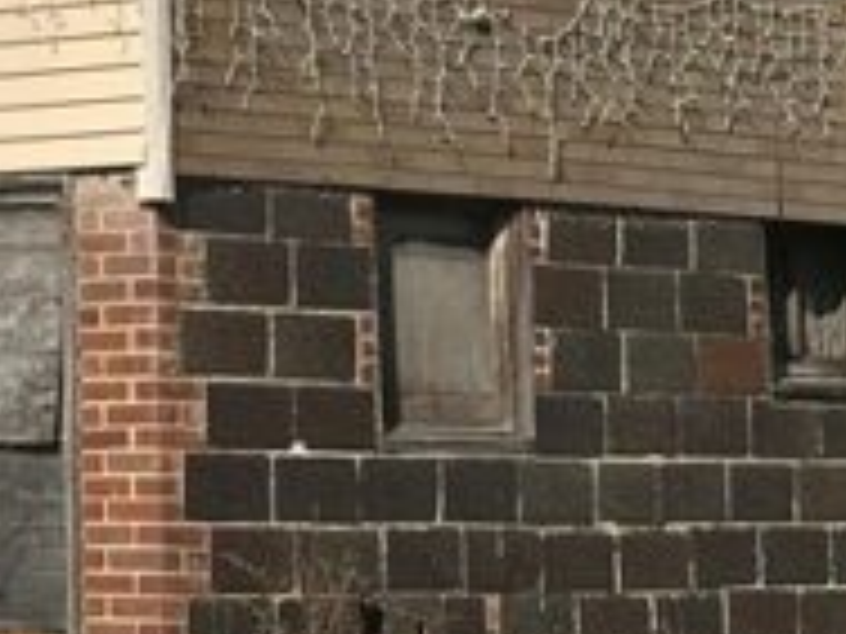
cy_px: -252
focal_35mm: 204
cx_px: -328
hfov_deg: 9.5
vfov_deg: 7.2
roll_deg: +0.6
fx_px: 4986
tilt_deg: +8.1
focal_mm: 6.86
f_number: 1.78
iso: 64
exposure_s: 1/8929
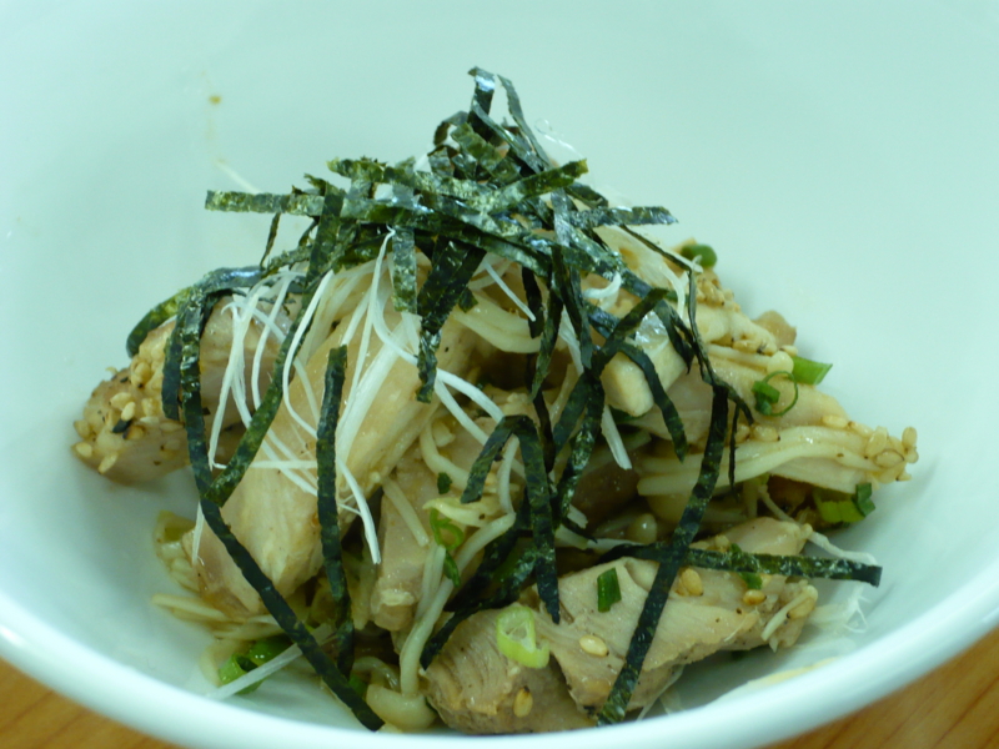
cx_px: 500
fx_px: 1818
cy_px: 374
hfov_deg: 30.7
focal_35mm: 63
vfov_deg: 23.3
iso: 200
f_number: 3.8
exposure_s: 1/20
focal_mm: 10.4
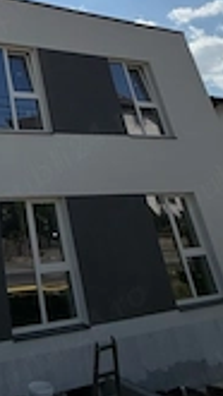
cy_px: -2
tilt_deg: +30.7
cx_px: -70
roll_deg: +3.0
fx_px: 388
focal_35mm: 37
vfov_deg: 45.4
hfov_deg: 26.8
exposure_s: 1/6173
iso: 40
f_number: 2.2
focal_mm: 2.22
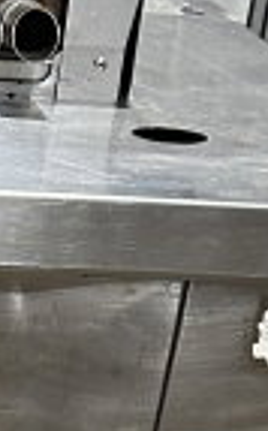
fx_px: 1700
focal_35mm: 145
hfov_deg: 8.4
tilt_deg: -33.4
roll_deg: -3.6
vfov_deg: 12.6
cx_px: -343
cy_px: 876
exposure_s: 1/60
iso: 320
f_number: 1.78
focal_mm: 6.86
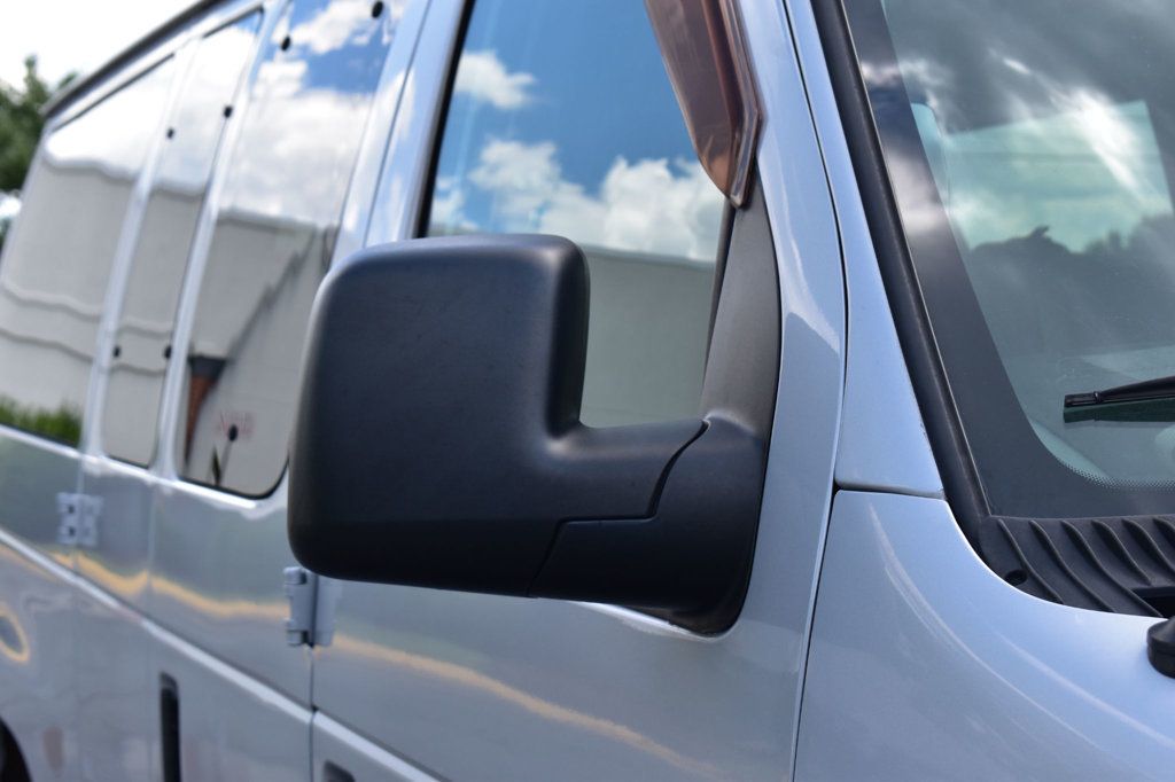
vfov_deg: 16.5
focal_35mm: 82
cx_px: 588
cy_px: 391
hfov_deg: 24.6
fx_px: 2692
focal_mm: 55
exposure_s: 1/250
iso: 400
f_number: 10
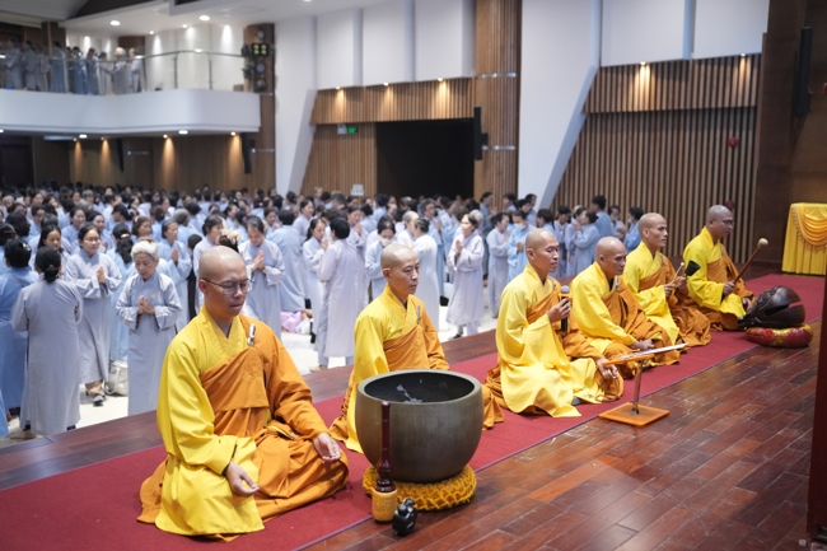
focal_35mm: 35
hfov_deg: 54.4
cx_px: 414
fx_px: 804
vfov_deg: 37.8
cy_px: 276
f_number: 2
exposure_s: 1/500
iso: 5000
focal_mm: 35
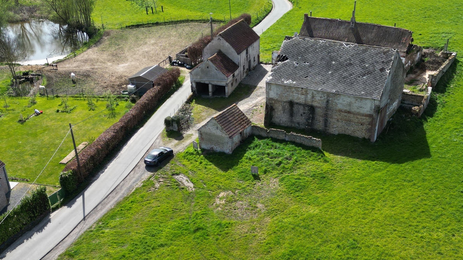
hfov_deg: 48.3
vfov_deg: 28.0
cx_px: 248
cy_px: 191
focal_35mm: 42
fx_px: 516
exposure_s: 1/1500
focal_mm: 6.72
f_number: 1.7
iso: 110
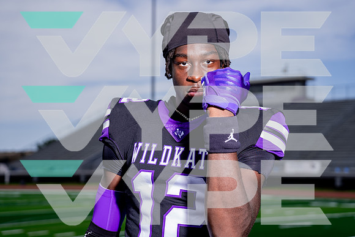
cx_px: 178
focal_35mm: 73
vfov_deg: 18.8
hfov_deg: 27.9
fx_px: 715
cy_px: 118
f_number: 4
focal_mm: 70
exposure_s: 1/1250
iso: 100
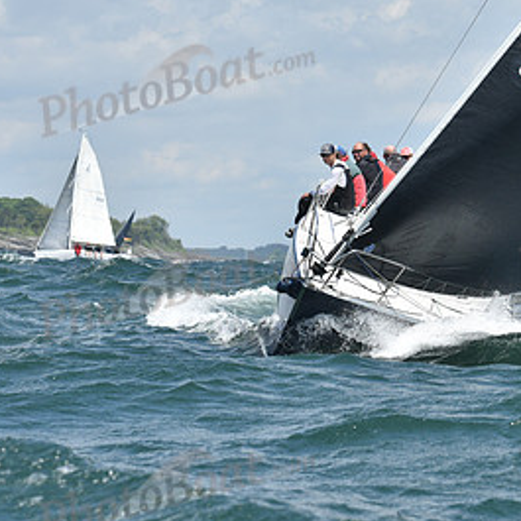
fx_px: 3865
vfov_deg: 7.7
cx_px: 419
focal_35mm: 227
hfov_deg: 7.7
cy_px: 160
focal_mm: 122
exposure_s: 1/1250
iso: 250
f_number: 7.1
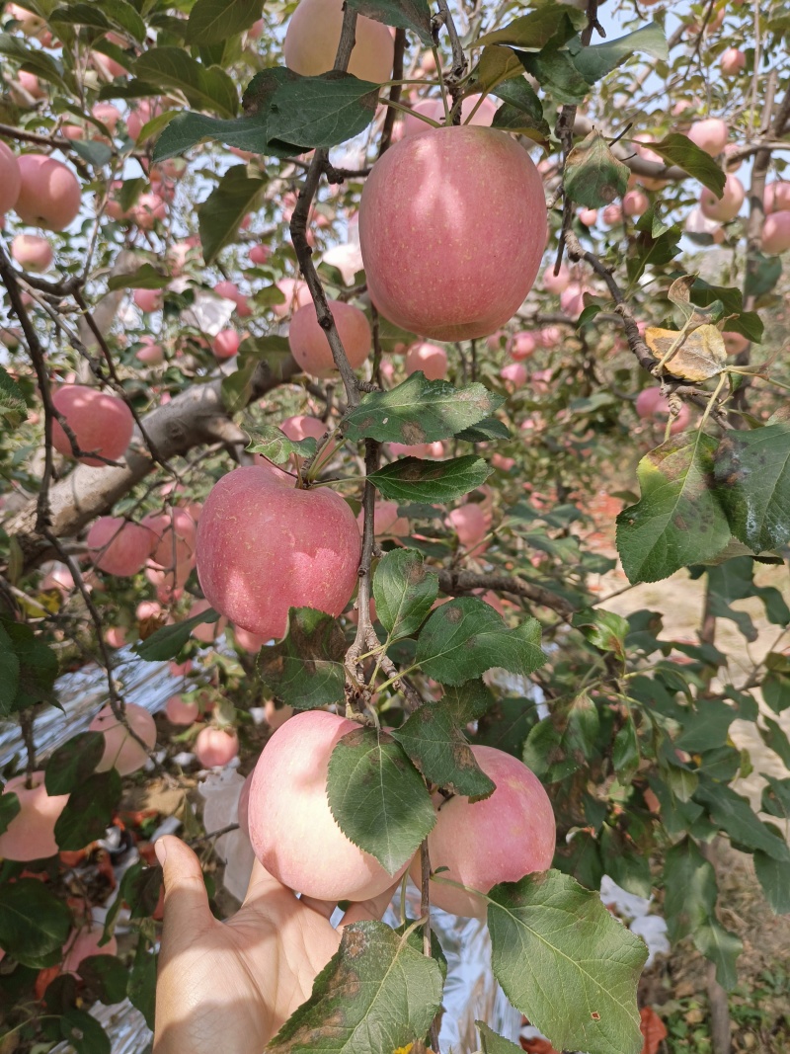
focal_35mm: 23
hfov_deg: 58.9
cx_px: 395
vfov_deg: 73.9
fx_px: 700
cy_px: 527
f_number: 16
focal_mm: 5.59
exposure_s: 1/261
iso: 100
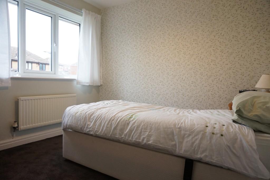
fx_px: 180
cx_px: 135
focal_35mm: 24
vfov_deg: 53.1
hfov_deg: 73.7
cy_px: 90
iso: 1600
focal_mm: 16
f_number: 3.5
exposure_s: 1/250
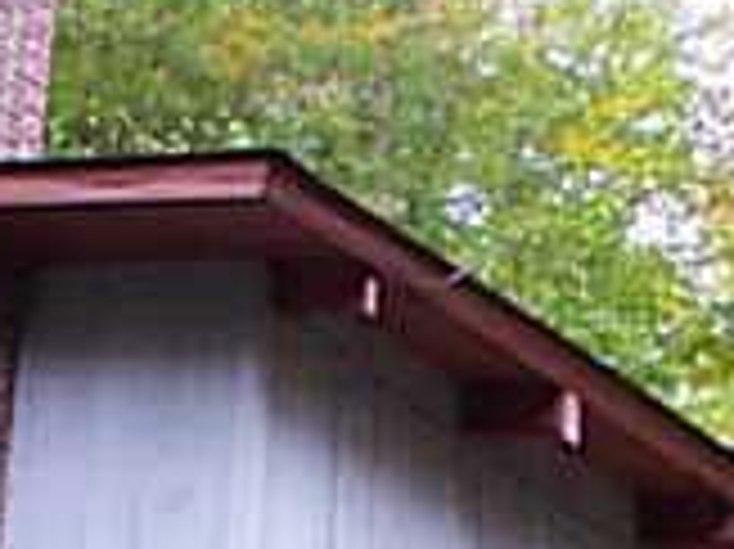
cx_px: 372
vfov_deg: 7.7
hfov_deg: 10.6
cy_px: 1069
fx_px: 3941
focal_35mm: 186
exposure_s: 1/60
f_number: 2.8
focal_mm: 6.3
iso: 80
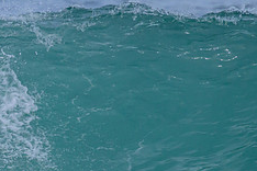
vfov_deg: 0.5
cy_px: 223
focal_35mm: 2670
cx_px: -49
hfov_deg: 0.8
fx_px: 19059
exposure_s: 1/2000
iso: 1000
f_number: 11
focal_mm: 800
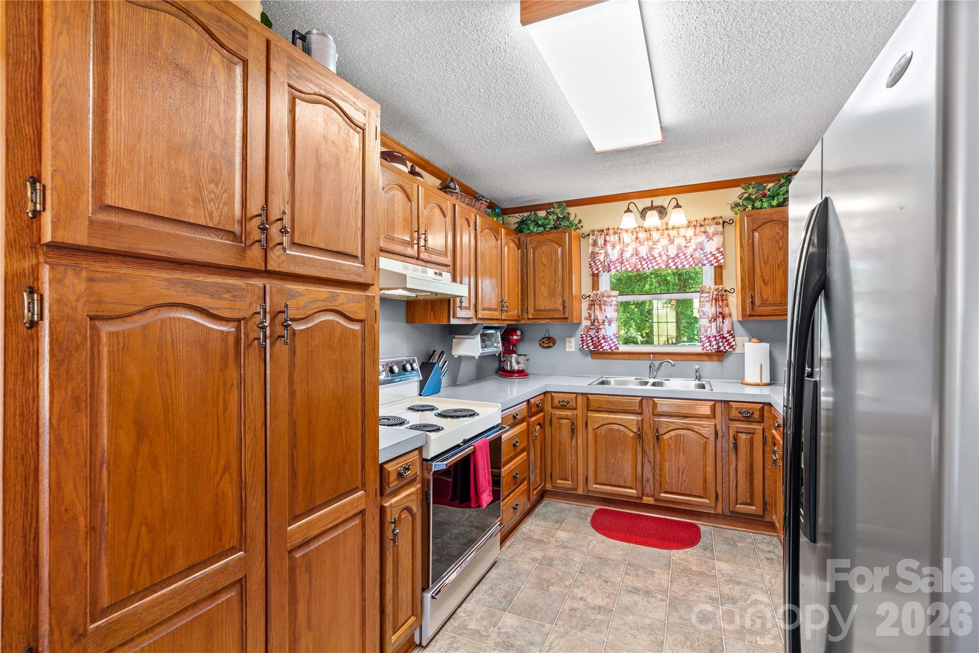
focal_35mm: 16
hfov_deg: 96.7
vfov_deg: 73.7
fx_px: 435
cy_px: 326
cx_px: 490
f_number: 8
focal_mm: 16
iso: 100
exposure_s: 1/1.25
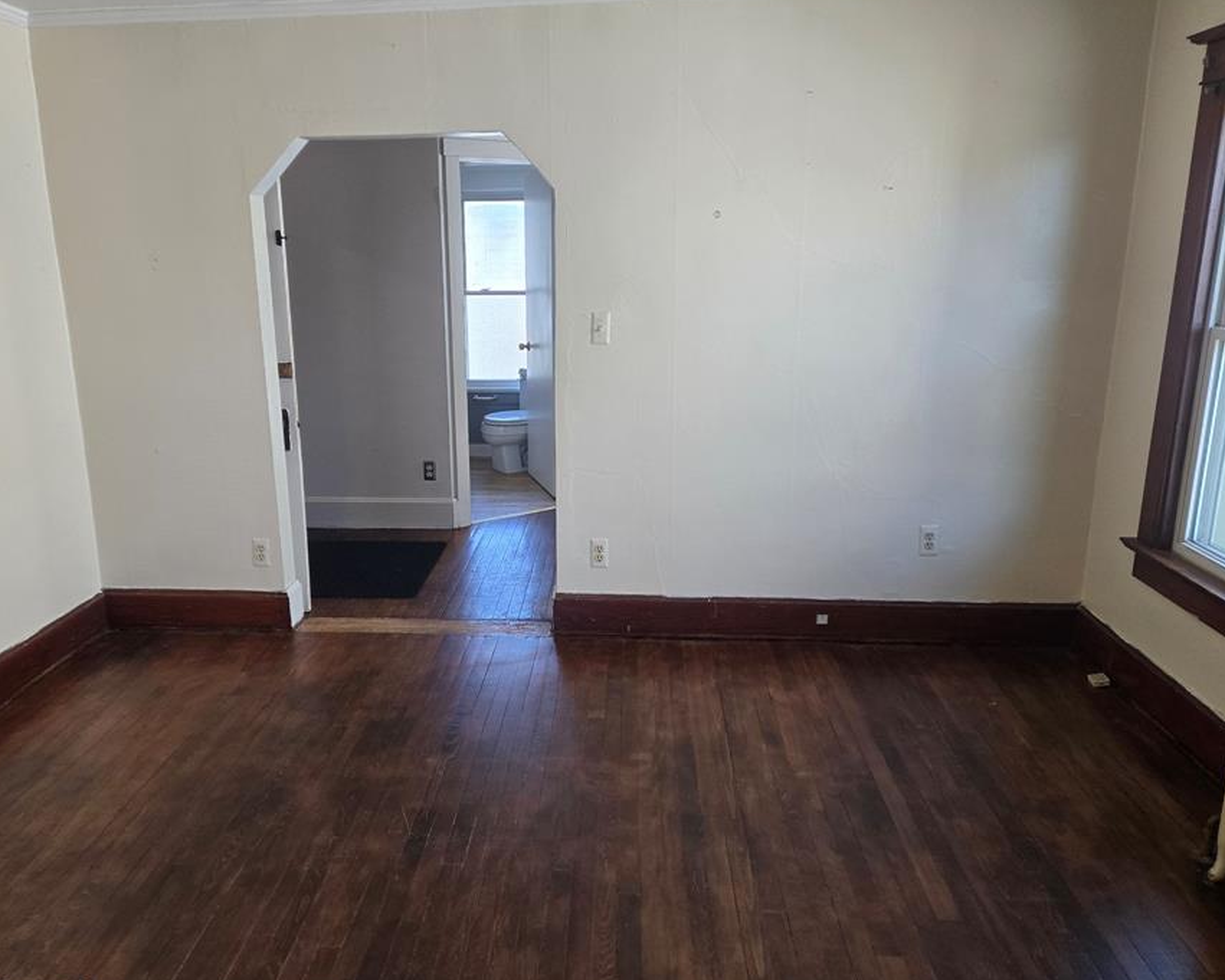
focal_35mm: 27
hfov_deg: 63.7
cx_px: 517
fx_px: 979
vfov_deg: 53.2
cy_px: 491
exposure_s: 1/180
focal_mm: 5.4
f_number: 1.8
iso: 160
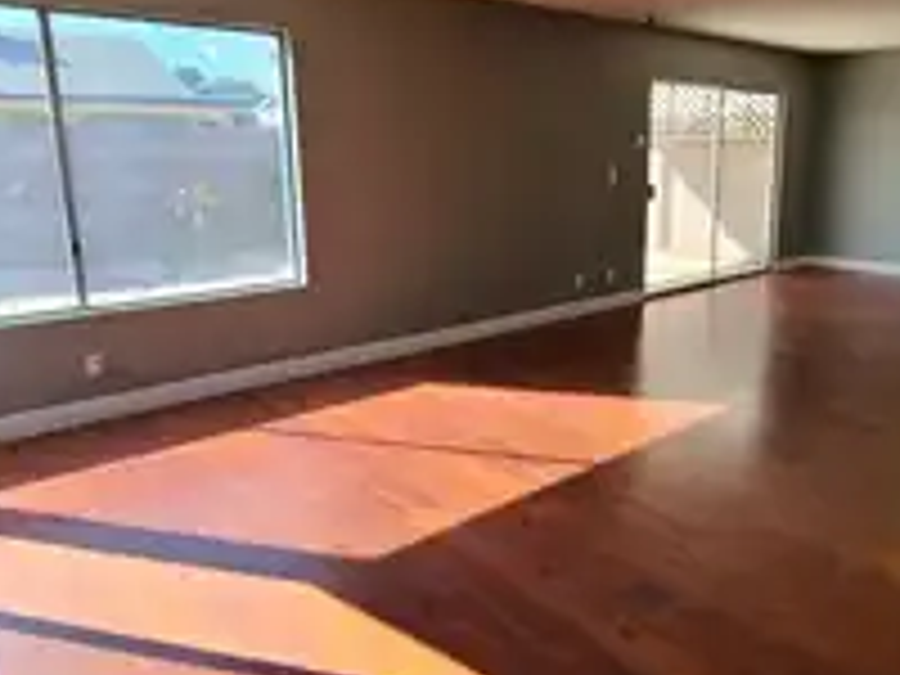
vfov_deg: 53.0
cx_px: 522
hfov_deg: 66.9
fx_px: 676
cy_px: 302
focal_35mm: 26
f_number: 2.2
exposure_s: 1/177
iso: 50
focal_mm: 2.2
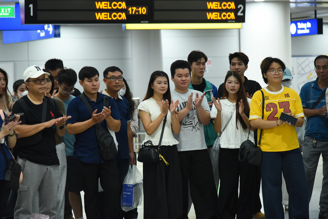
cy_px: 110
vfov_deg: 11.4
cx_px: 164
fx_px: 1094
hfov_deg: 17.1
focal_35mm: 120
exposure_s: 1/160
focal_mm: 120
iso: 1600
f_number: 4
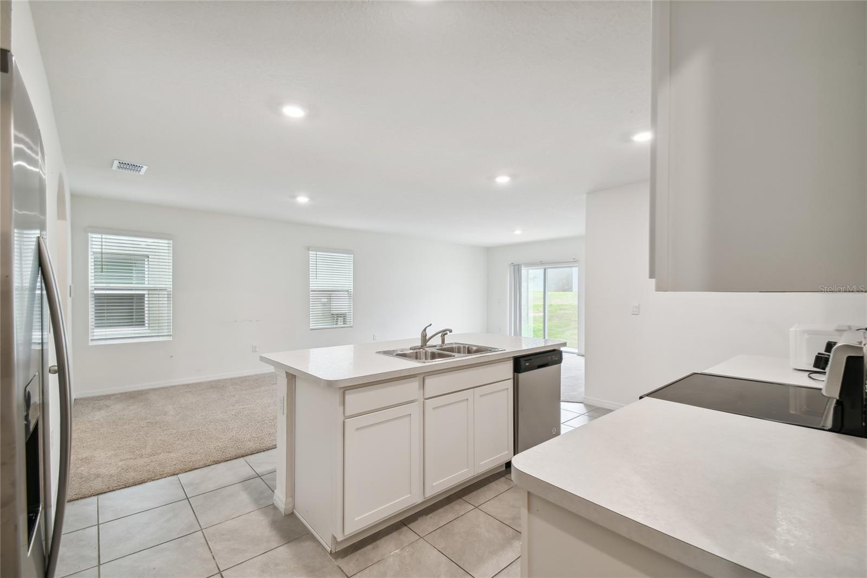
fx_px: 361
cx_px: 434
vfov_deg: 77.3
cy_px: 289
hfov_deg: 100.4
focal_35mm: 15
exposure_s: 1/13
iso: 100
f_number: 7.1
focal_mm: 10
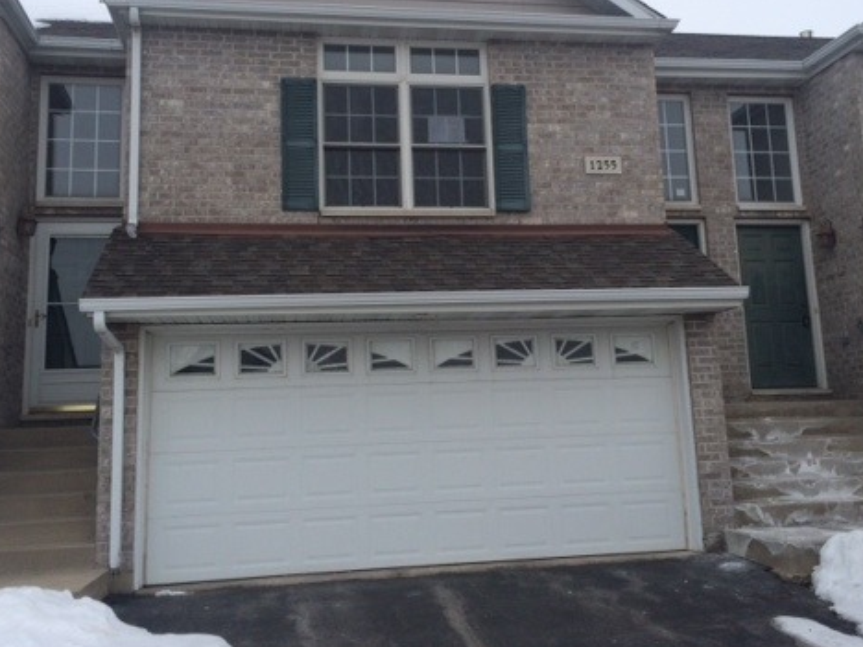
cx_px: 467
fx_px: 1022
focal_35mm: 41
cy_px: 254
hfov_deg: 45.7
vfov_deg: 35.0
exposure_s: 1/1414
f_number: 2.2
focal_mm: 4.12
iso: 32
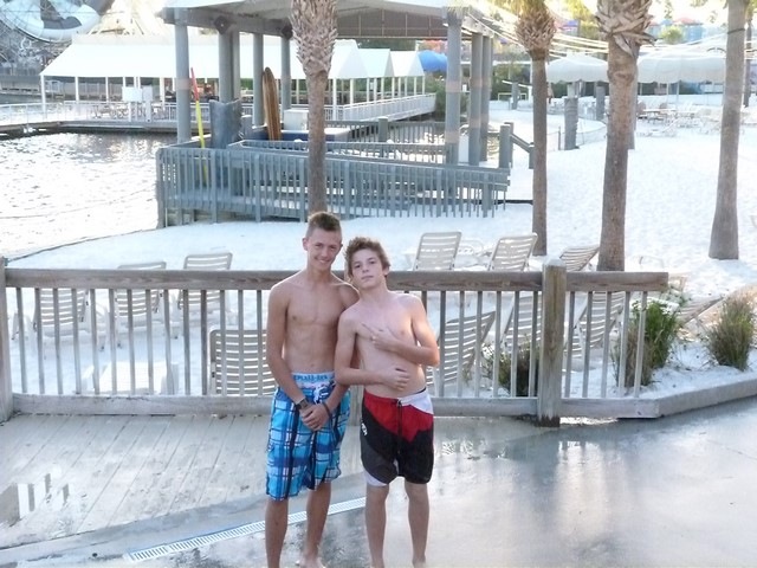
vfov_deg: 30.9
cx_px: 378
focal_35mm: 47
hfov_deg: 40.4
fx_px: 1028
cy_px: 284
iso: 1600
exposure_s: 1/250
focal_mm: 8.5
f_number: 5.6
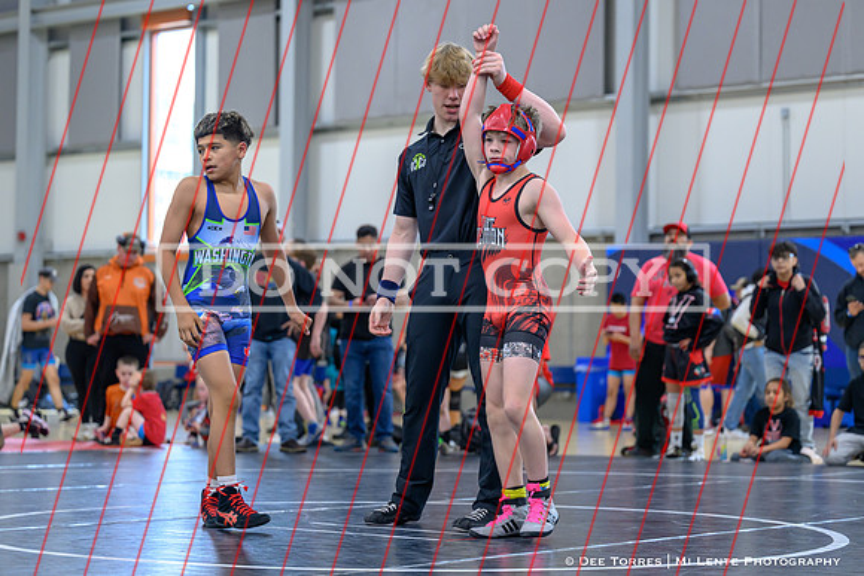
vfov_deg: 16.0
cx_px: 407
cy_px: 266
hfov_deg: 23.8
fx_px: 2053
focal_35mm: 86
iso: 2200
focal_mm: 72
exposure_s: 1/800
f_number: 2.8
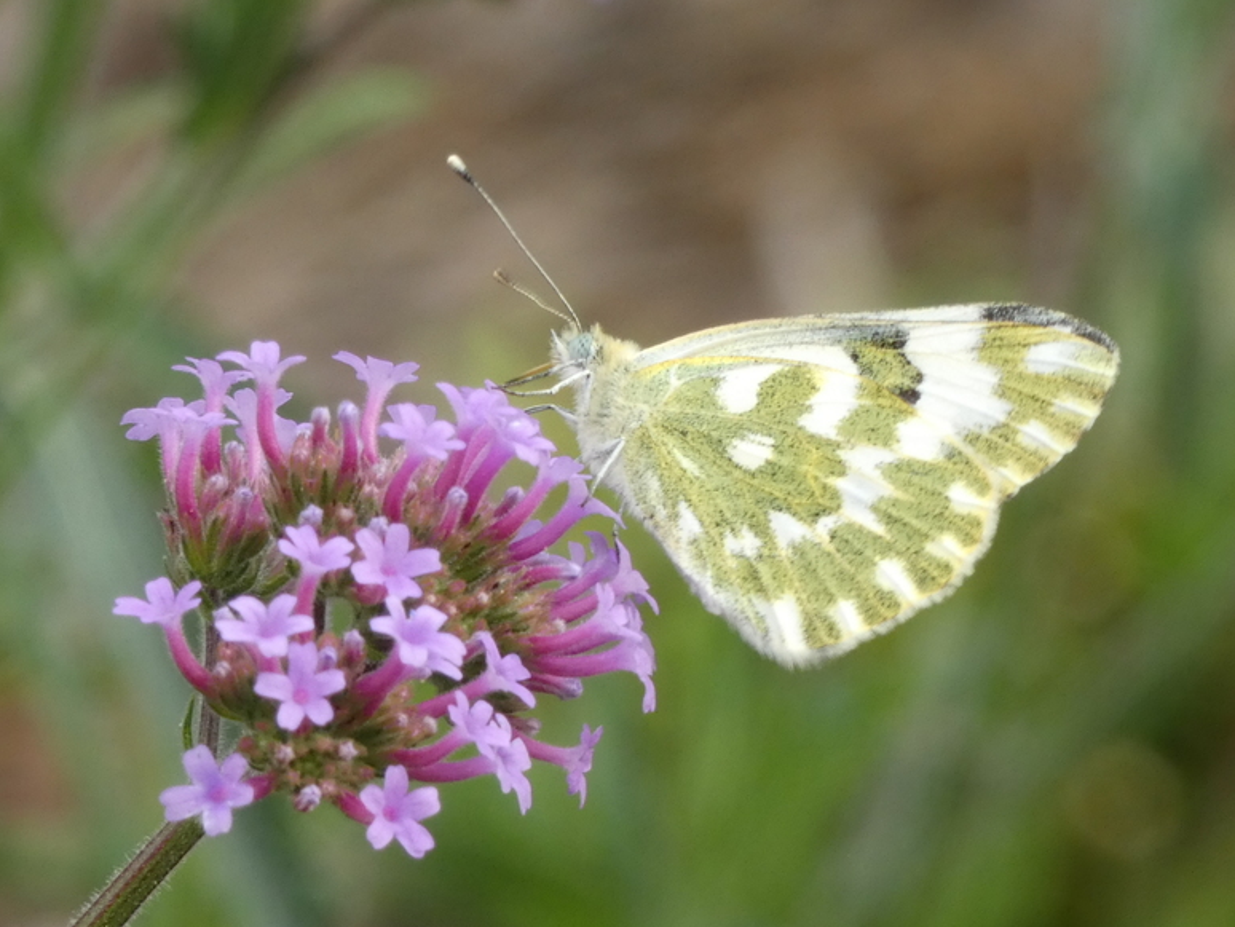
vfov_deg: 3.6
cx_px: 665
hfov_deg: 4.8
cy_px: 483
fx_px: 14632
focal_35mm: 410
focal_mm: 66.7
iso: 320
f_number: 5.6
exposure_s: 1/80
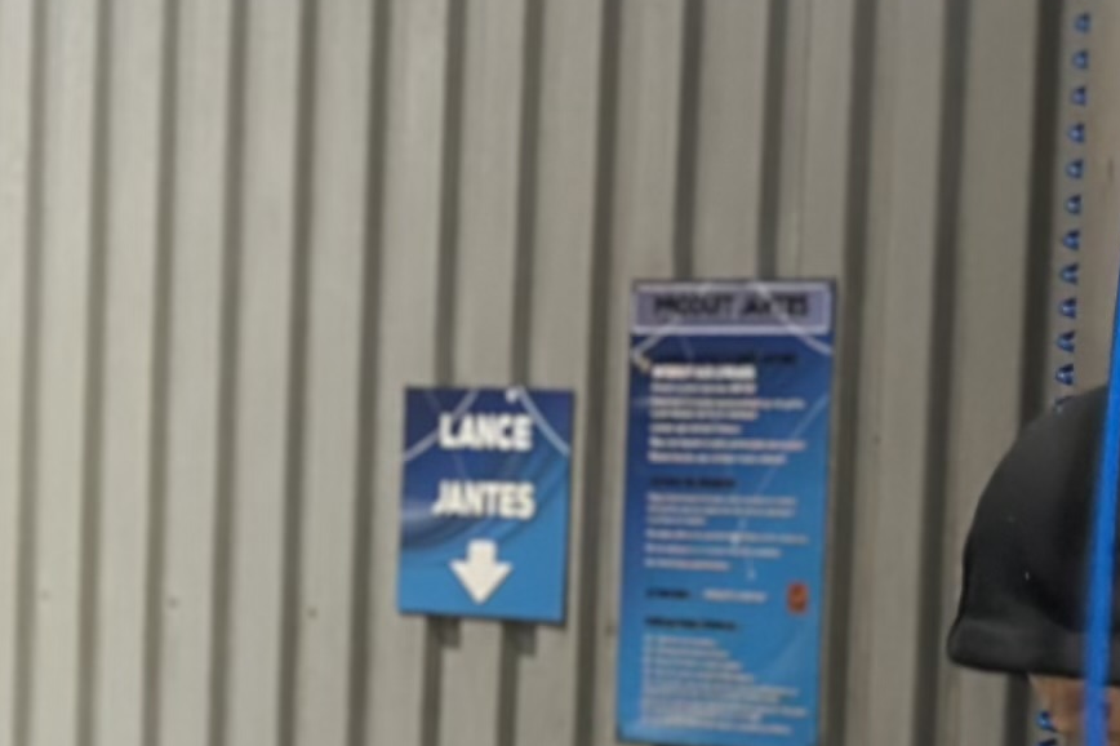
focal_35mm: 232
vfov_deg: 5.9
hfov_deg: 8.7
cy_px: 1091
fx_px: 7215
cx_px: -609
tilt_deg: -6.1
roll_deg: -1.2
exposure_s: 1/50
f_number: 1.78
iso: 100
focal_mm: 6.86
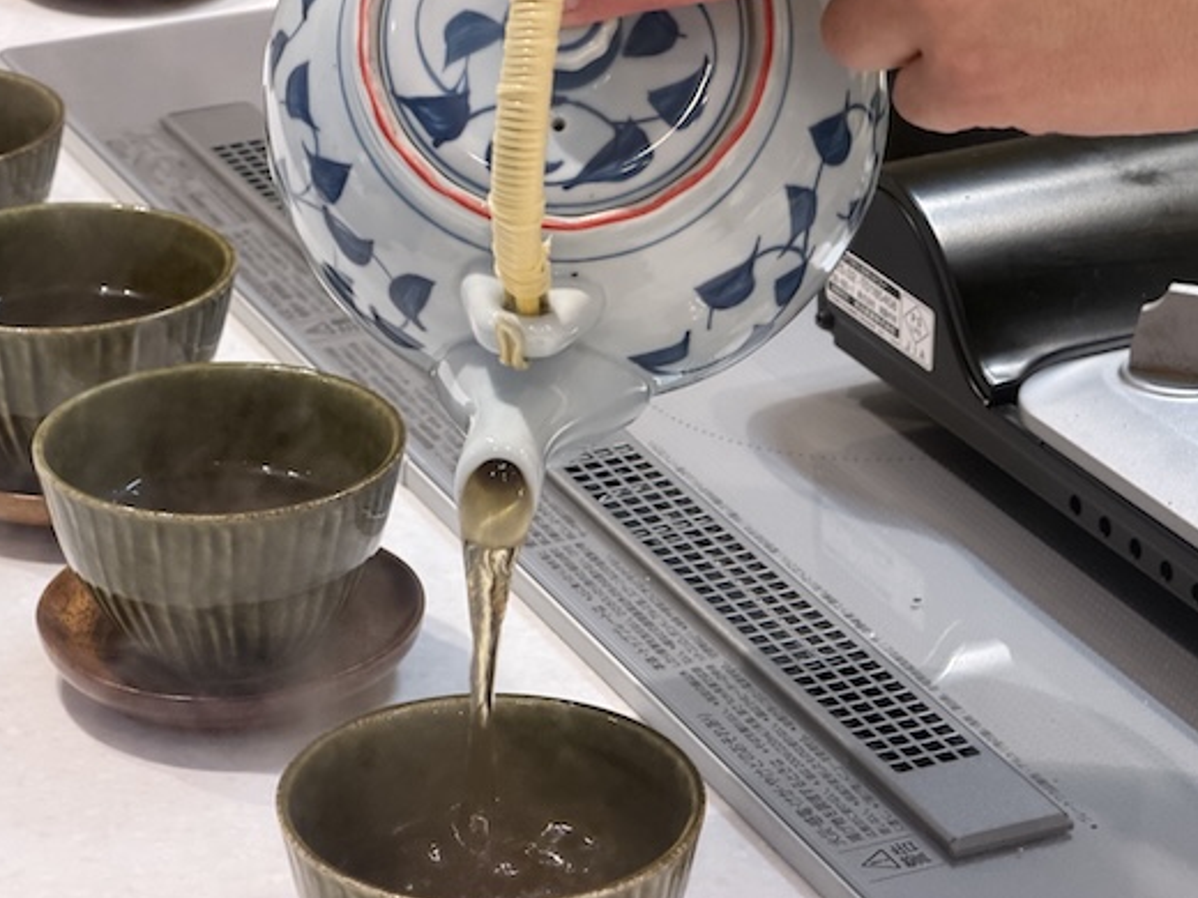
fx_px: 4257
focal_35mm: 123
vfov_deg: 12.0
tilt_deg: -23.6
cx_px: 541
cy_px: 362
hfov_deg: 16.0
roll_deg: +1.0
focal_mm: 16.89
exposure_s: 1/100
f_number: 2.8
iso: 250
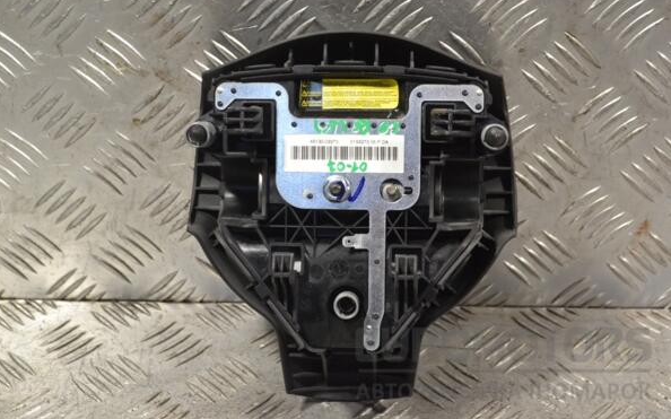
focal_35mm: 71
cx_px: 334
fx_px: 1298
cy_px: 194
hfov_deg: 29.0
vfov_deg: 18.3
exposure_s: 1/320
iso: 3200
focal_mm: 46
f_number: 9
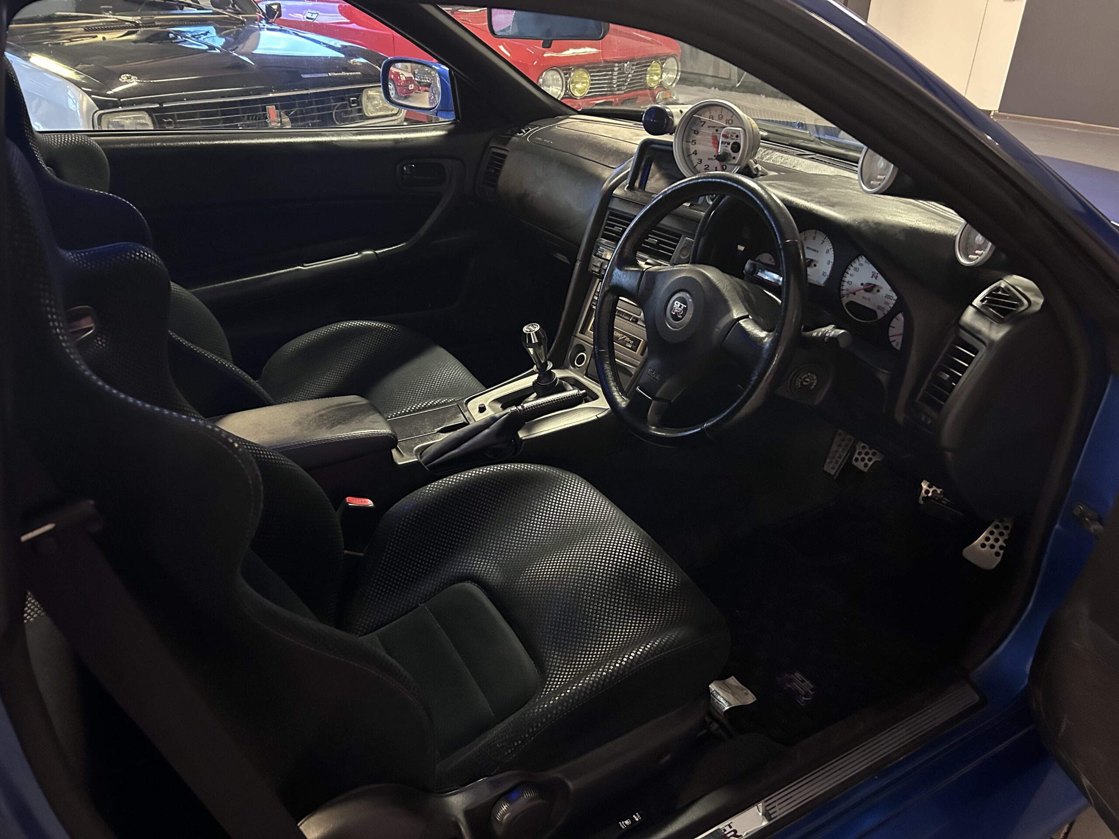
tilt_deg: -28.5
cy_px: 420
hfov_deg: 67.3
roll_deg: -1.6
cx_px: 560
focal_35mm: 26
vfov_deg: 53.1
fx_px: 840
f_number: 1.5
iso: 800
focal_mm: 5.7
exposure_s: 1/25
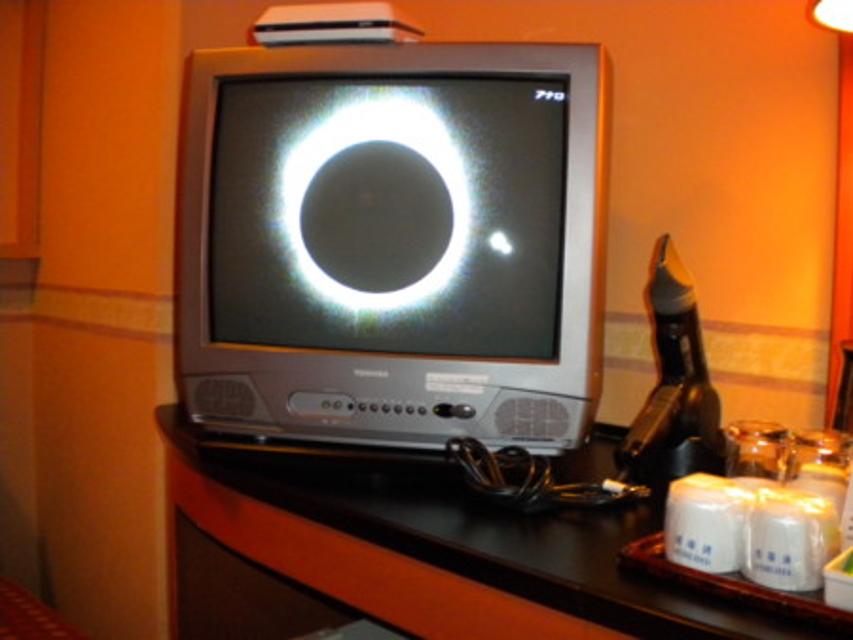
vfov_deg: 40.7
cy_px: 320
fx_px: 863
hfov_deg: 52.6
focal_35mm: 35
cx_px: 426
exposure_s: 1/30
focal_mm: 6.3
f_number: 3.1
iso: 400
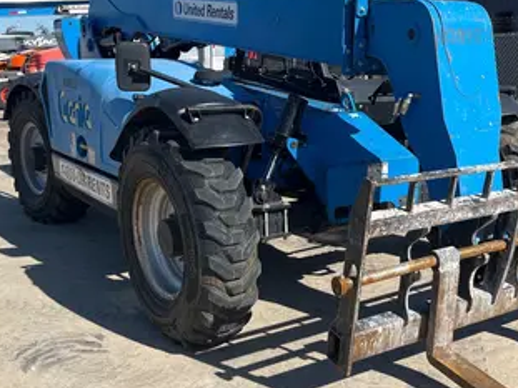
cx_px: 373
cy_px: 189
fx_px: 688
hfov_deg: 40.4
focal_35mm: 46
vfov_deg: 31.5
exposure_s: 1/3413
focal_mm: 5.1
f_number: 1.6
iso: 50
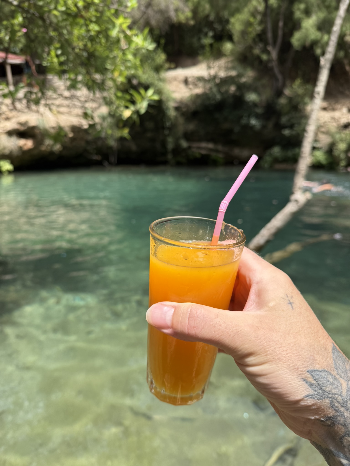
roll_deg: +0.1
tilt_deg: -14.3
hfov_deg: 56.8
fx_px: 324
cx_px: 175
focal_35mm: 24
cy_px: 233
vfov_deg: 71.6
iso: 80
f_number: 1.78
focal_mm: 6.76
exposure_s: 1/2169
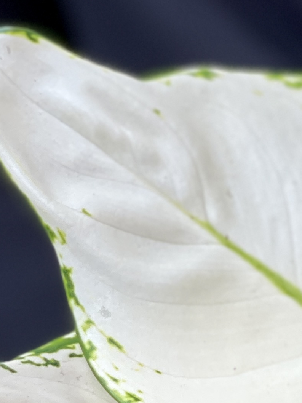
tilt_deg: -32.0
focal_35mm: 244
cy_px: 505
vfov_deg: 8.0
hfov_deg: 6.0
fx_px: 2839
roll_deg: +1.4
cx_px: 492
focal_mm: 7.5
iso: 25
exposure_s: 1/275
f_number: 2.2
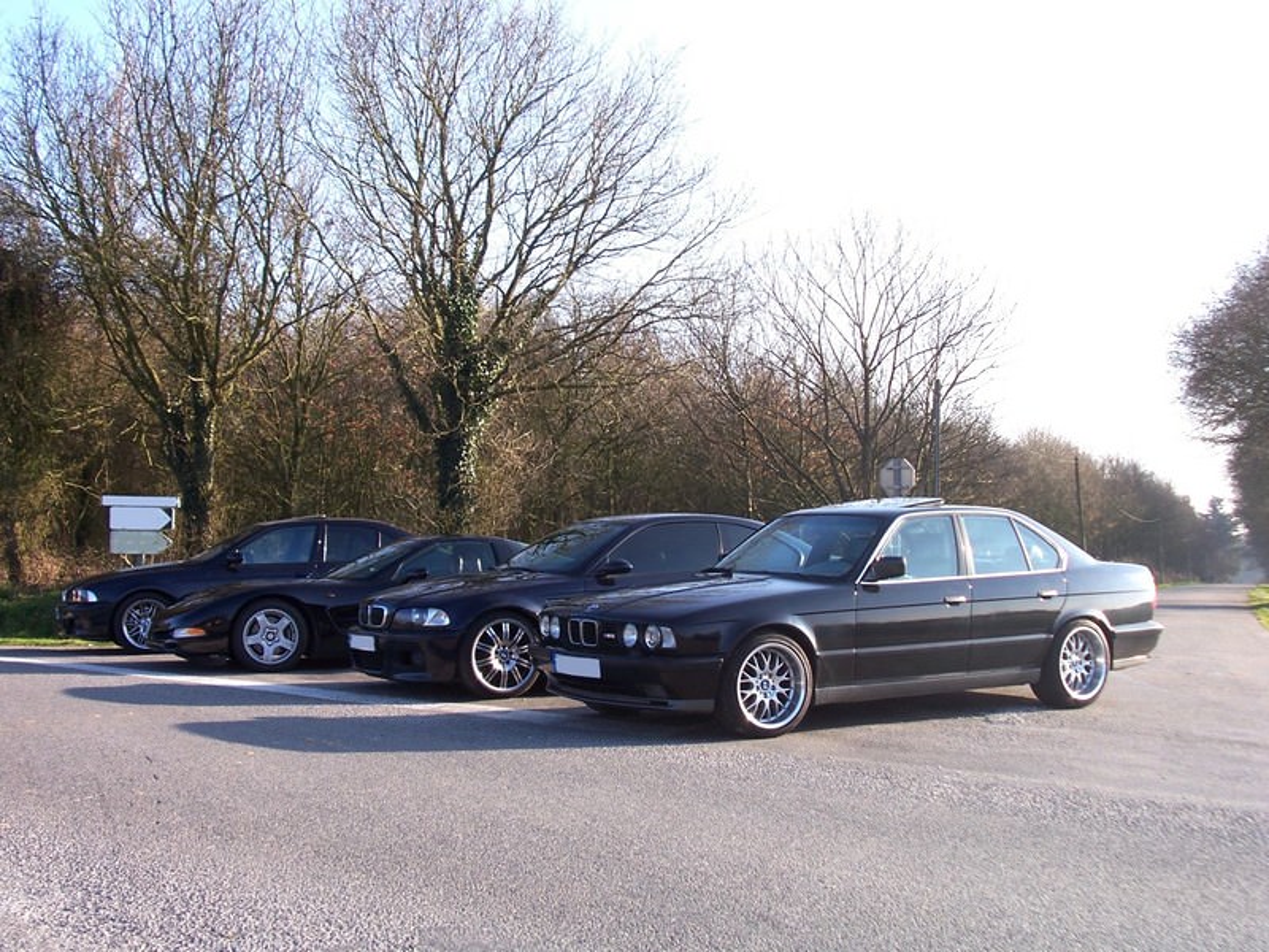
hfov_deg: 44.8
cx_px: 634
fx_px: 1540
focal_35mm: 42
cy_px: 476
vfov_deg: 34.3
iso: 80
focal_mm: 7.2
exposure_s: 1/350
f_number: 2.8
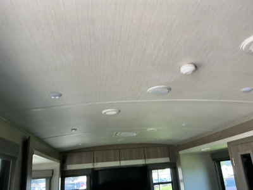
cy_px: 95
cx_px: 126
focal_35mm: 28
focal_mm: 3
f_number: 1.8
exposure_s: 1/60
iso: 100
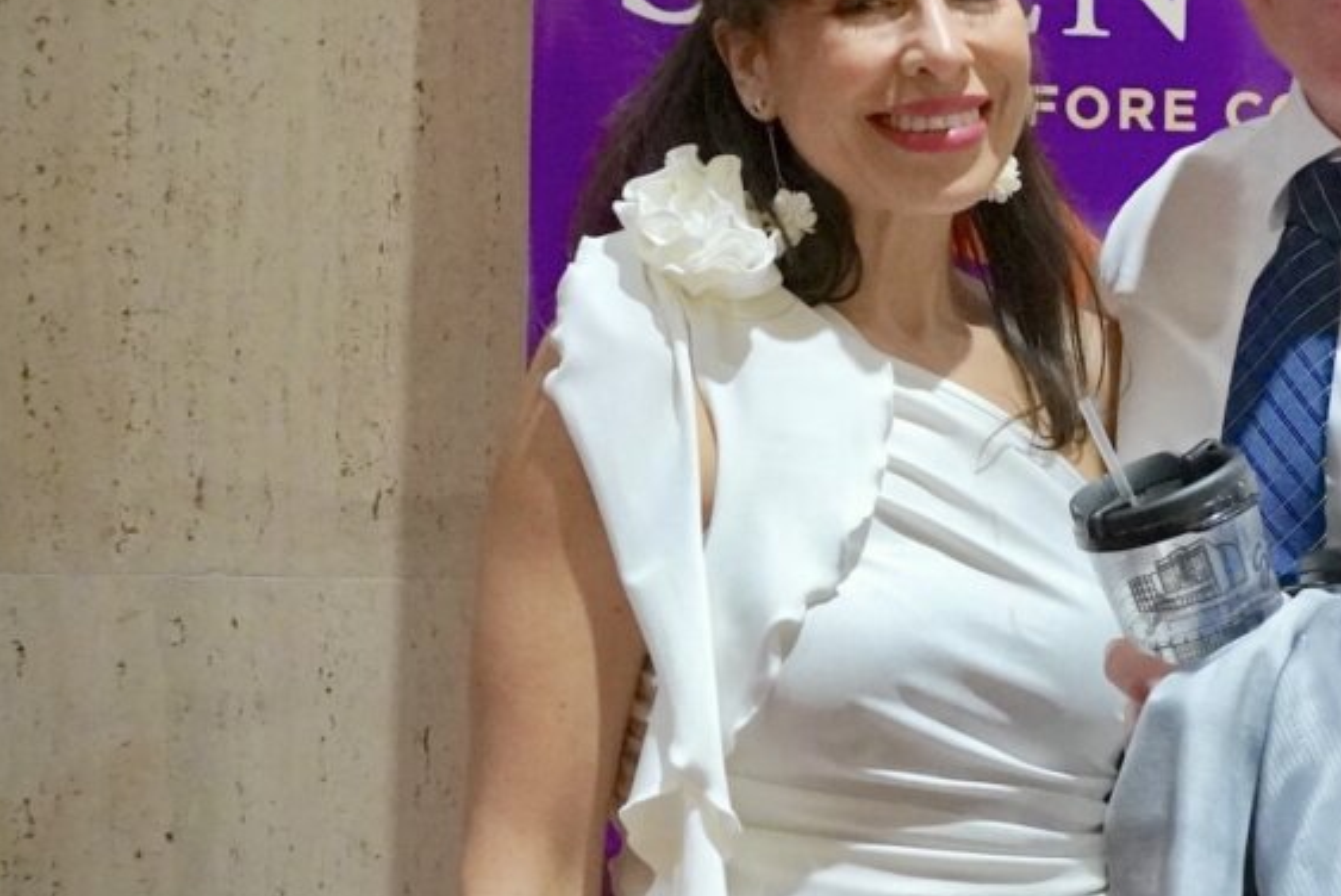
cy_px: 400
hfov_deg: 40.6
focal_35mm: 46
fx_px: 1714
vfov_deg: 29.3
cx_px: 1112
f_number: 4
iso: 4000
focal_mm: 16
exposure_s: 1/160
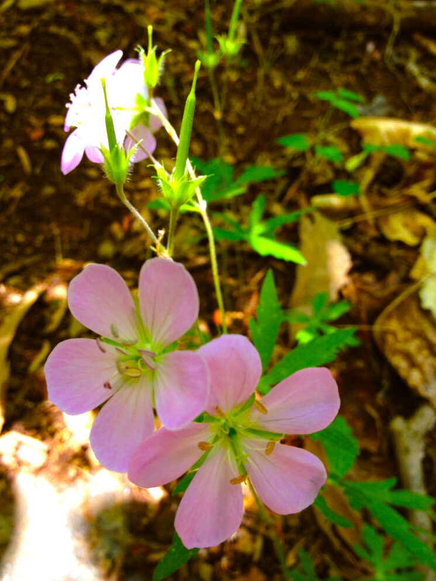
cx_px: 220
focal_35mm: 36
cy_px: 295
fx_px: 605
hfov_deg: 39.7
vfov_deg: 51.4
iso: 64
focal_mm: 4.28
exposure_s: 1/133
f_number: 2.4
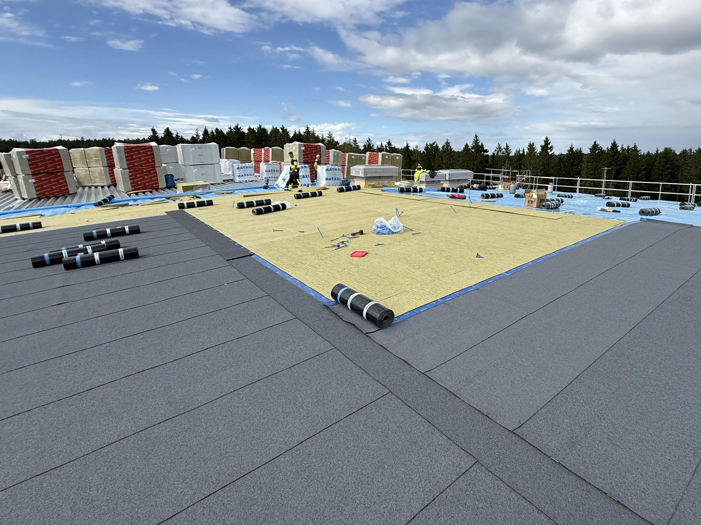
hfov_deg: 83.5
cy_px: 218
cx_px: 424
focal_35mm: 19
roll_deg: -1.1
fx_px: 385
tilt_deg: -9.0
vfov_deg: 68.2
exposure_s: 1/2717
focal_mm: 2.22
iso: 50
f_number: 2.2
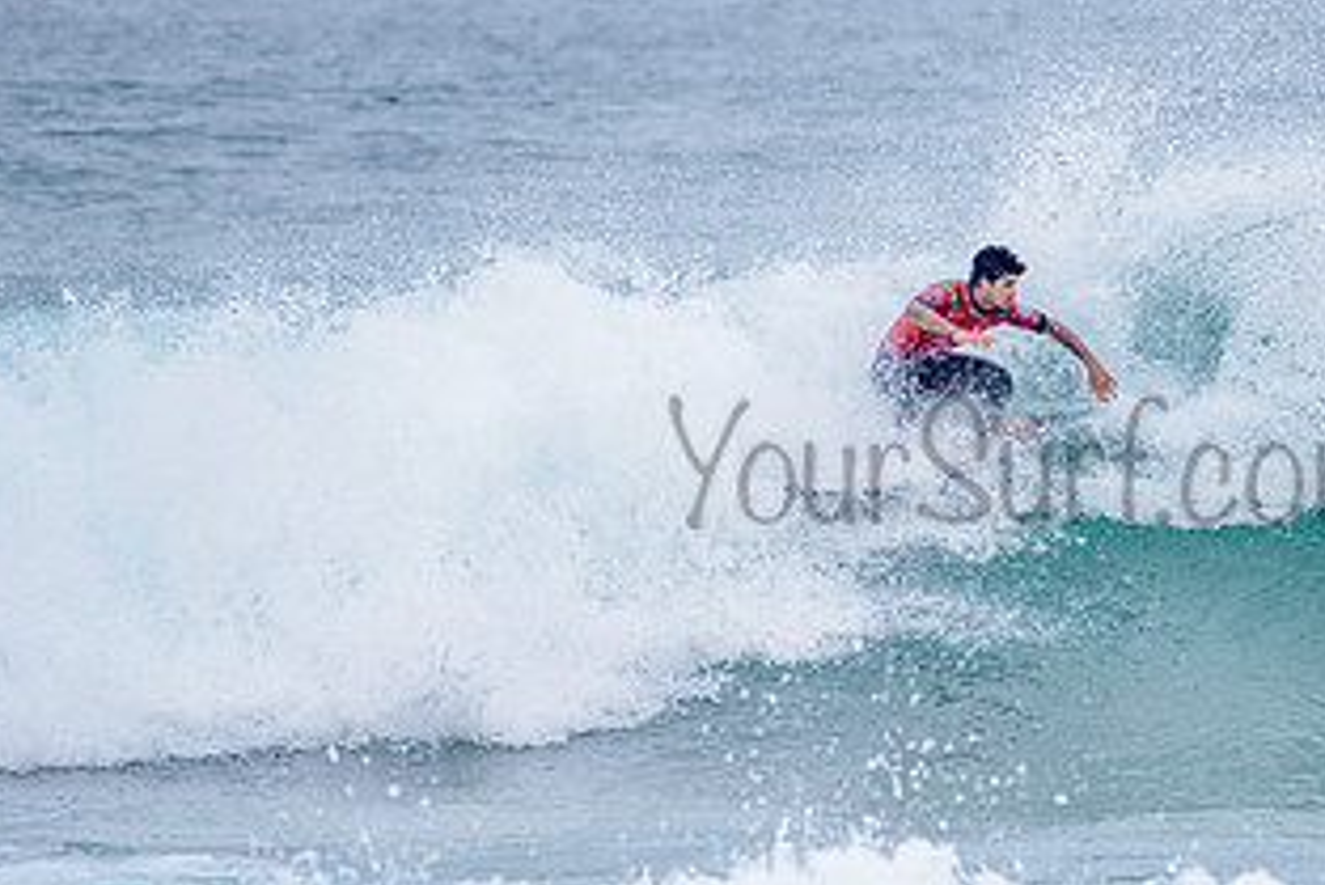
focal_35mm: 926
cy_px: 426
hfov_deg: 2.2
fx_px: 34096
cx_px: 1105
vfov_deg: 1.5
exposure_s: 1/2000
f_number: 5.6
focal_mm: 500
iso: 280
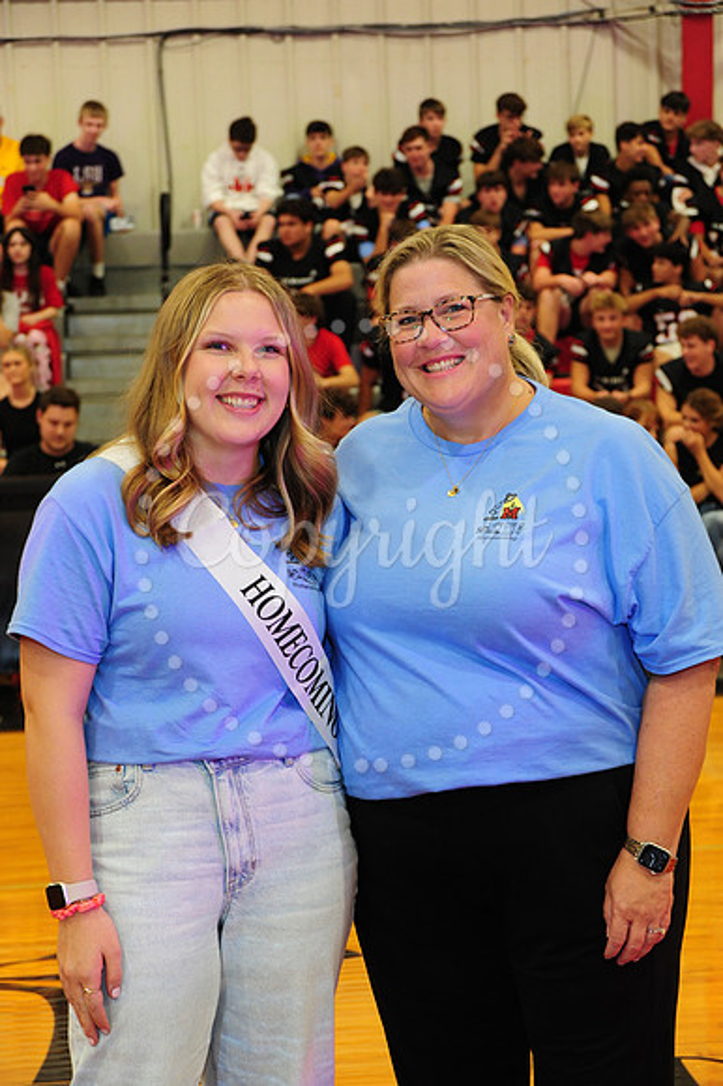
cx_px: 362
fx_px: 2956
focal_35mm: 98
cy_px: 543
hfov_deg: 13.9
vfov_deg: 20.8
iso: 2000
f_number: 7.1
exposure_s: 1/60
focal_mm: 98
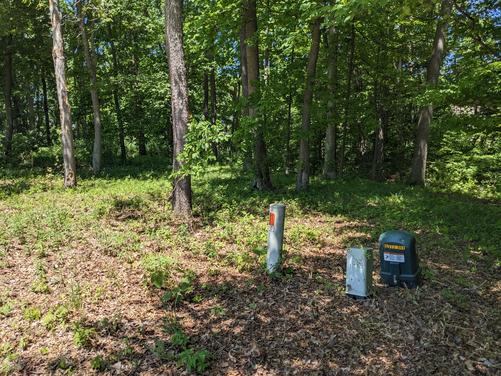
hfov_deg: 65.3
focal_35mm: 27
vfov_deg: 51.4
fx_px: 391
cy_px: 188
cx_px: 250
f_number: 1.73
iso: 49
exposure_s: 1/1174
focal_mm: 4.38
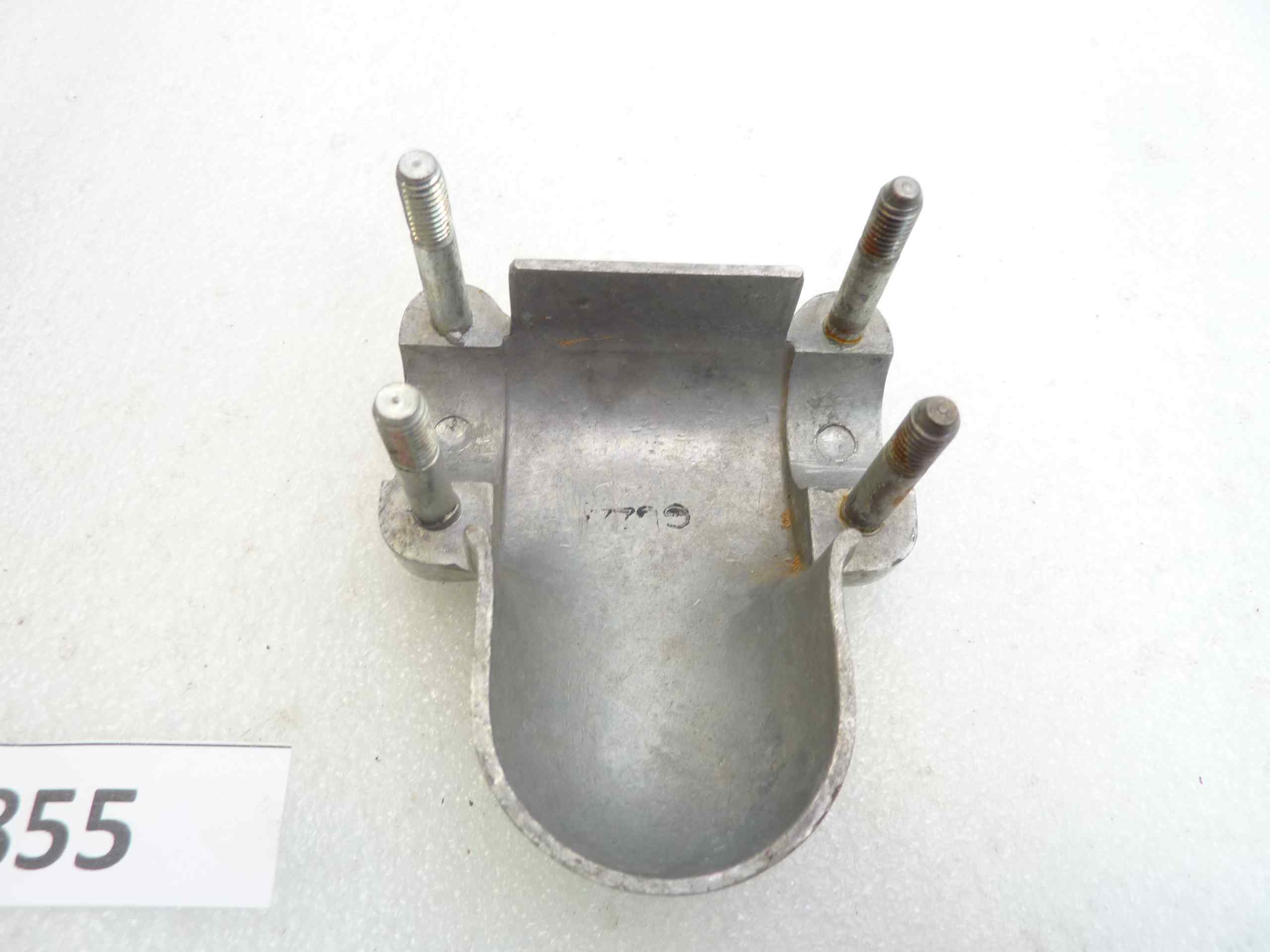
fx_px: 917
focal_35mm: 25
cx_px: 635
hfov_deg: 69.4
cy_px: 476
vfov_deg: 54.9
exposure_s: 1/15
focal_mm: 4.1
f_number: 3.3
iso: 80
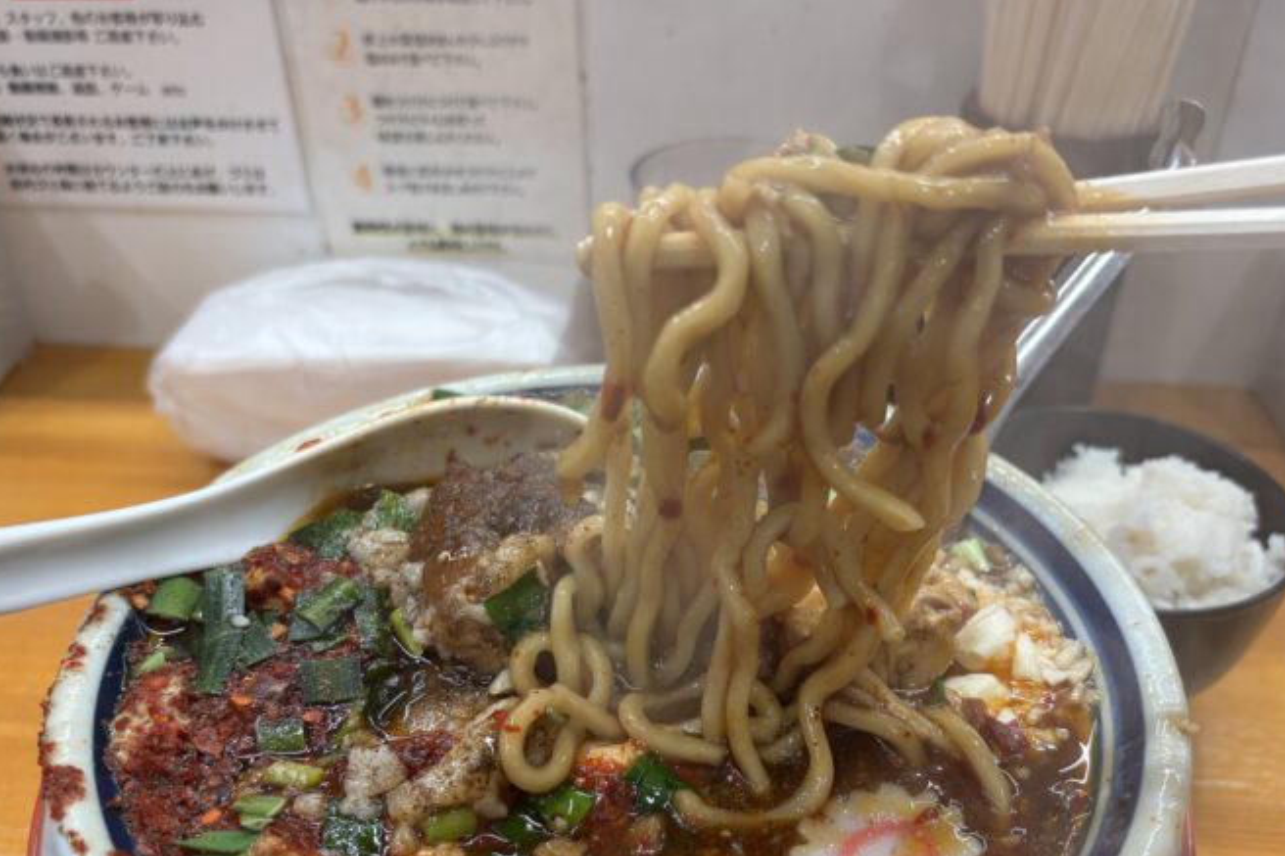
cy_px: 539
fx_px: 1178
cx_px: 680
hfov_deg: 57.2
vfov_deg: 39.7
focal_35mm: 33
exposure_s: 1/121
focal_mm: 5.96
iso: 64
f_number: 1.6
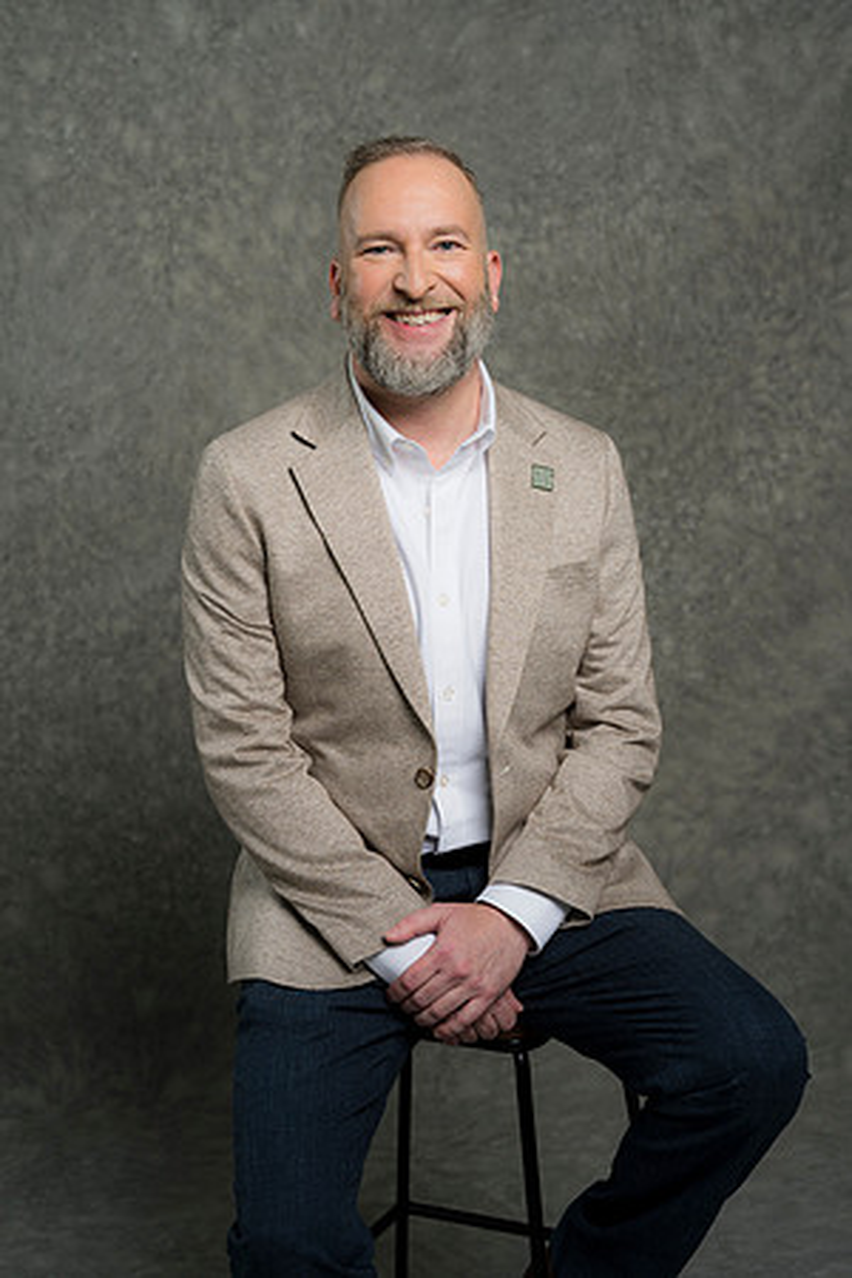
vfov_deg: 36.2
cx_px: 426
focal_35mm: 55
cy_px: 639
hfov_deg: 24.6
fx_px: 1952
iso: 125
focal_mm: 55
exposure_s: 1/160
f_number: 4
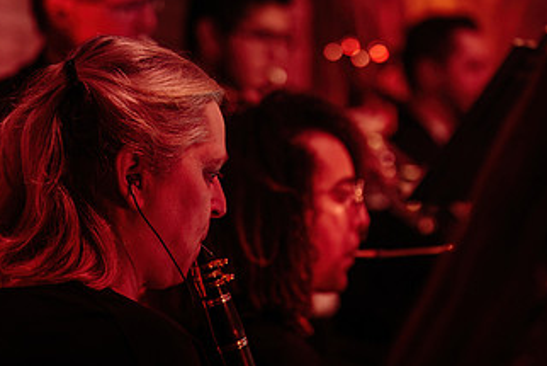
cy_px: 229
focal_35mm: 162
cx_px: 345
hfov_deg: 12.7
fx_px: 2462
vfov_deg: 8.5
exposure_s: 1/80
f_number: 2.8
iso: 1600
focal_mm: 90
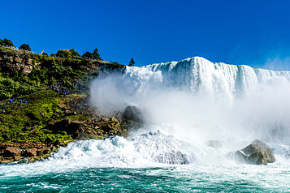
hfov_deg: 48.2
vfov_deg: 34.2
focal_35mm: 39
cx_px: 206
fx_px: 314
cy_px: 101
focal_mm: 16
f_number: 5.6
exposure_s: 1/2000
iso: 100
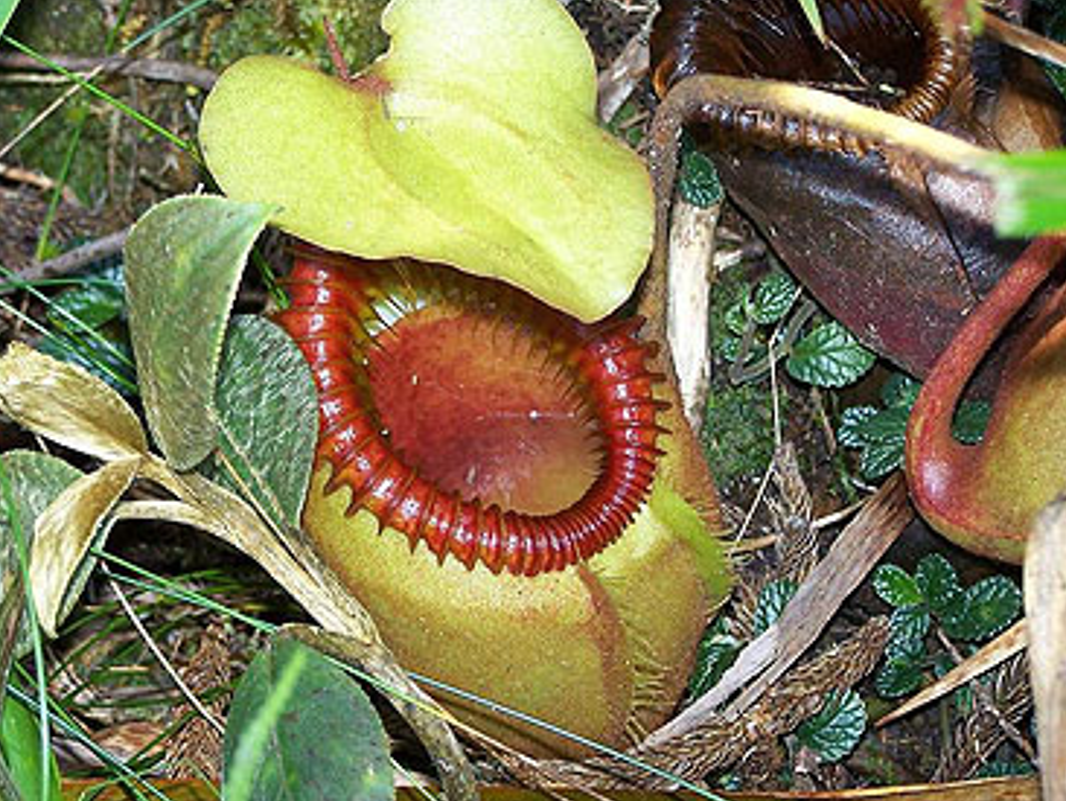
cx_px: 489
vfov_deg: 11.5
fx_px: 3975
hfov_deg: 15.3
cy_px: 411
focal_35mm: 129
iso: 80
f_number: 3.2
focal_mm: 17.5
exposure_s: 1/80
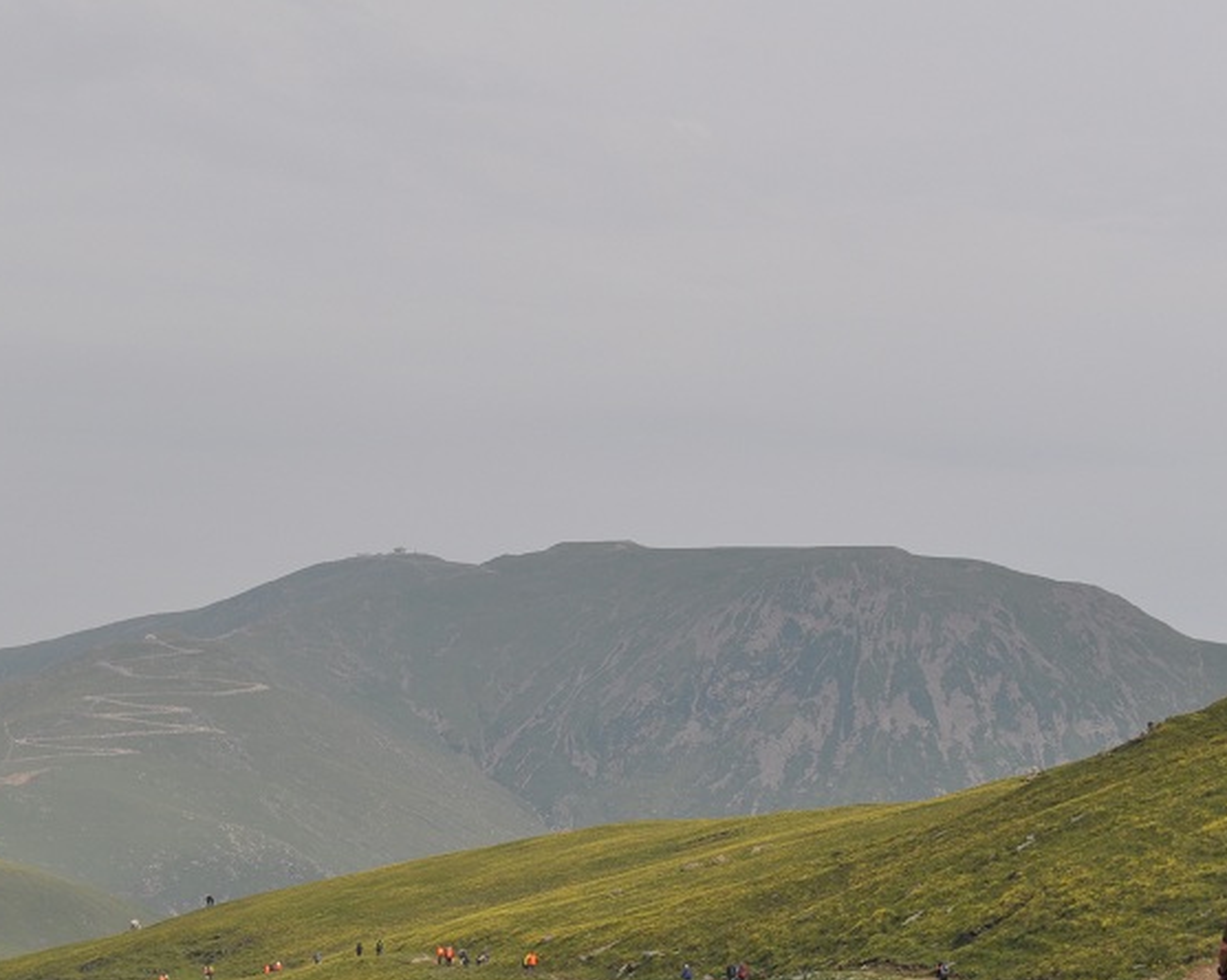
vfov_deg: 11.8
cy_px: 727
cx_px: 269
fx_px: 4718
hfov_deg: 14.7
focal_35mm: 130
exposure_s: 1/320
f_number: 9
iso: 200
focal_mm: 48
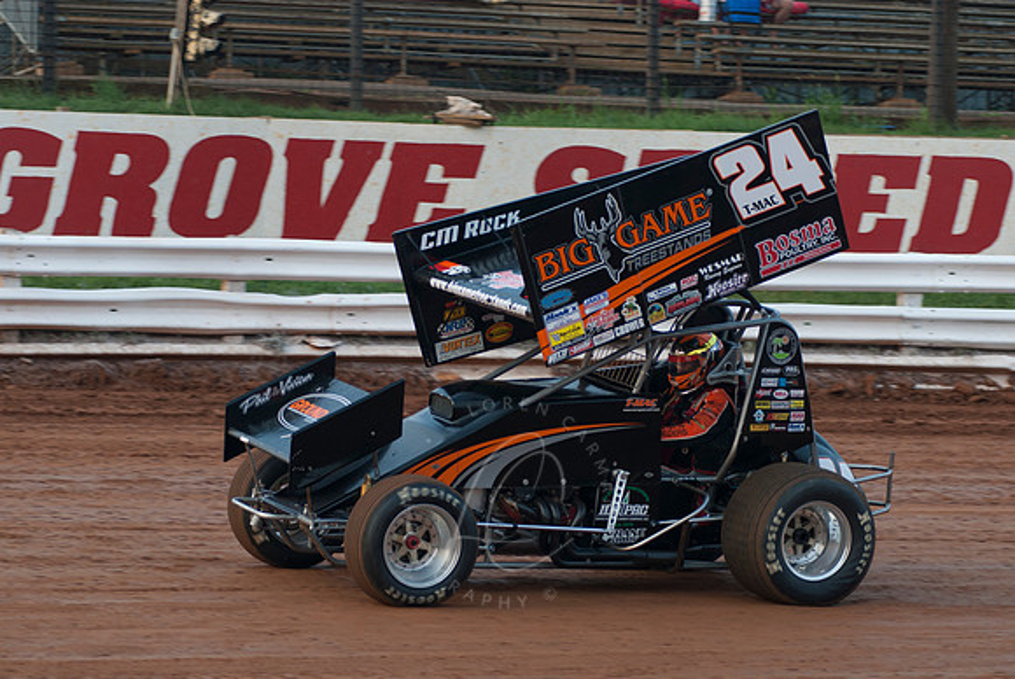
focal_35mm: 150
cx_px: 508
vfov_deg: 9.2
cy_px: 340
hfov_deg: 13.7
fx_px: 4233
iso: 200
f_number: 3.5
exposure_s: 1/400
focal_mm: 100
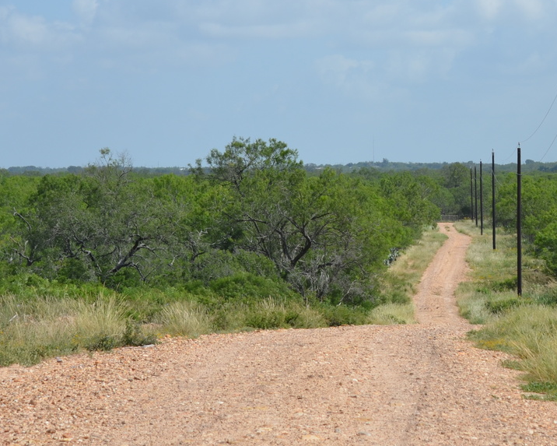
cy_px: 131
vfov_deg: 8.8
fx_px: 2903
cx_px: 460
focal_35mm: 176
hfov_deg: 10.9
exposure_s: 1/320
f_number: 9
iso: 125
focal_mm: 55
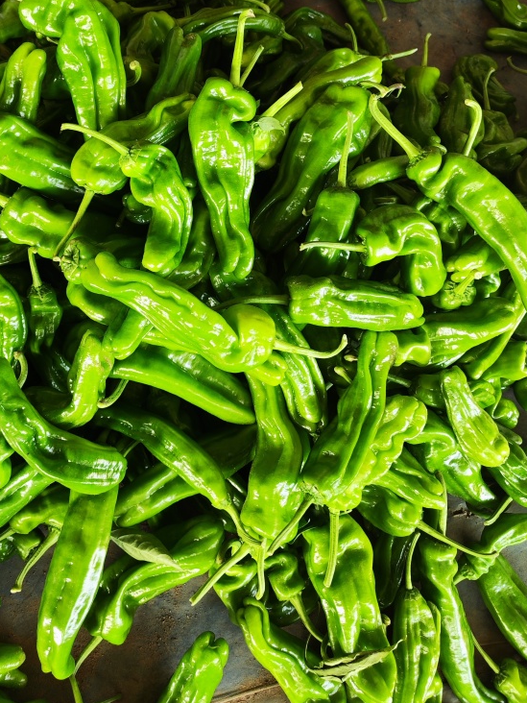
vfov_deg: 51.4
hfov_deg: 40.5
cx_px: 213
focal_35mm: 35
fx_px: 710
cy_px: 222
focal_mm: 6.92
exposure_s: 1/100
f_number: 1.9
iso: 137
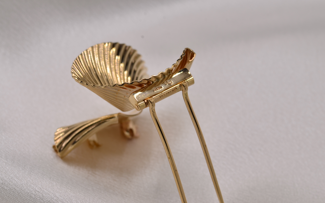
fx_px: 1448
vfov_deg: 8.0
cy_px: 95
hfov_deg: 12.8
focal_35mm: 164
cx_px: 162
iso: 100
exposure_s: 1/50
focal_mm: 105
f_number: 16
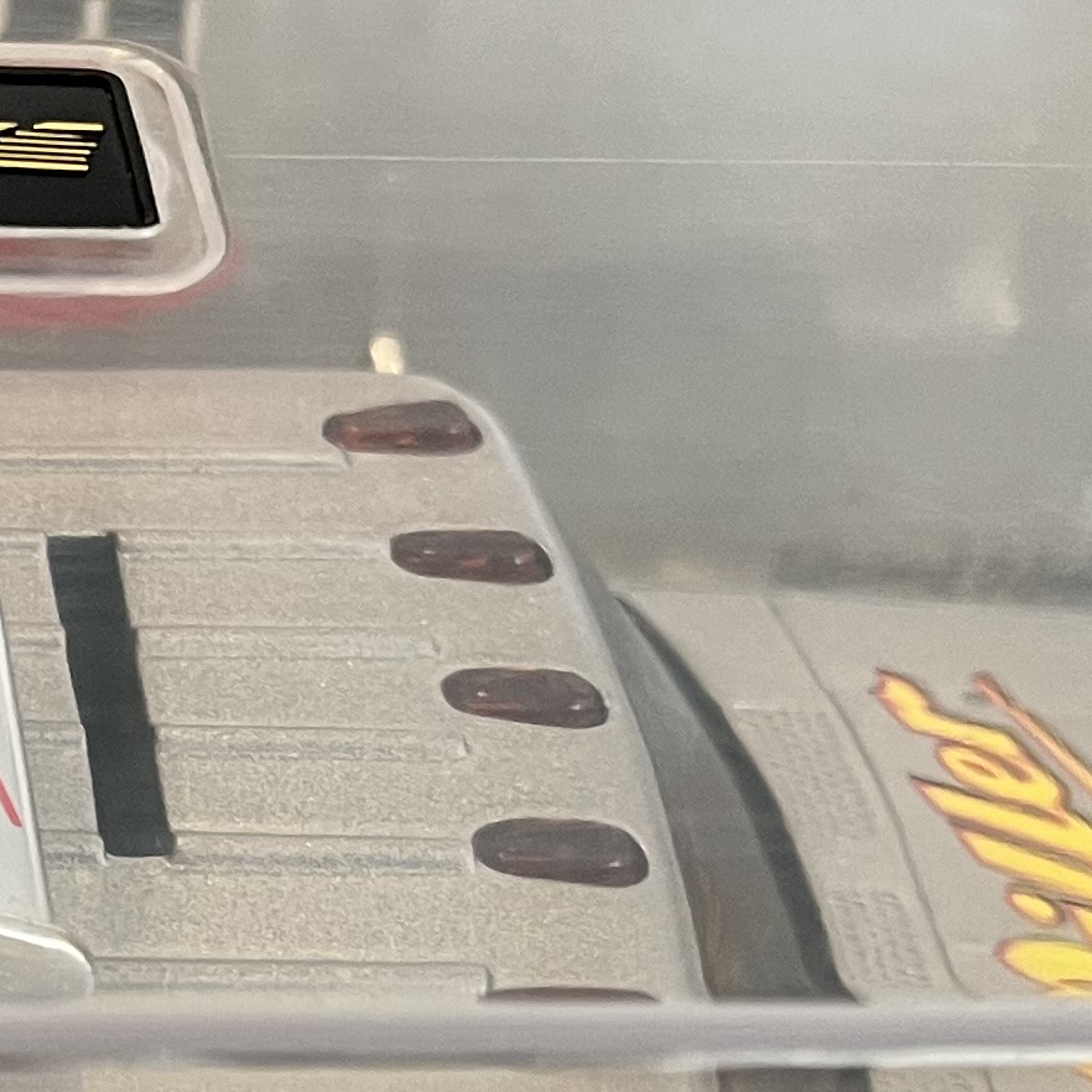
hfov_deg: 15.5
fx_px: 3747
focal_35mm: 105
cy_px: 882
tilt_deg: -45.1
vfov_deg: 16.5
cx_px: -473
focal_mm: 5.7
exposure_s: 1/60
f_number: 1.5
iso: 160
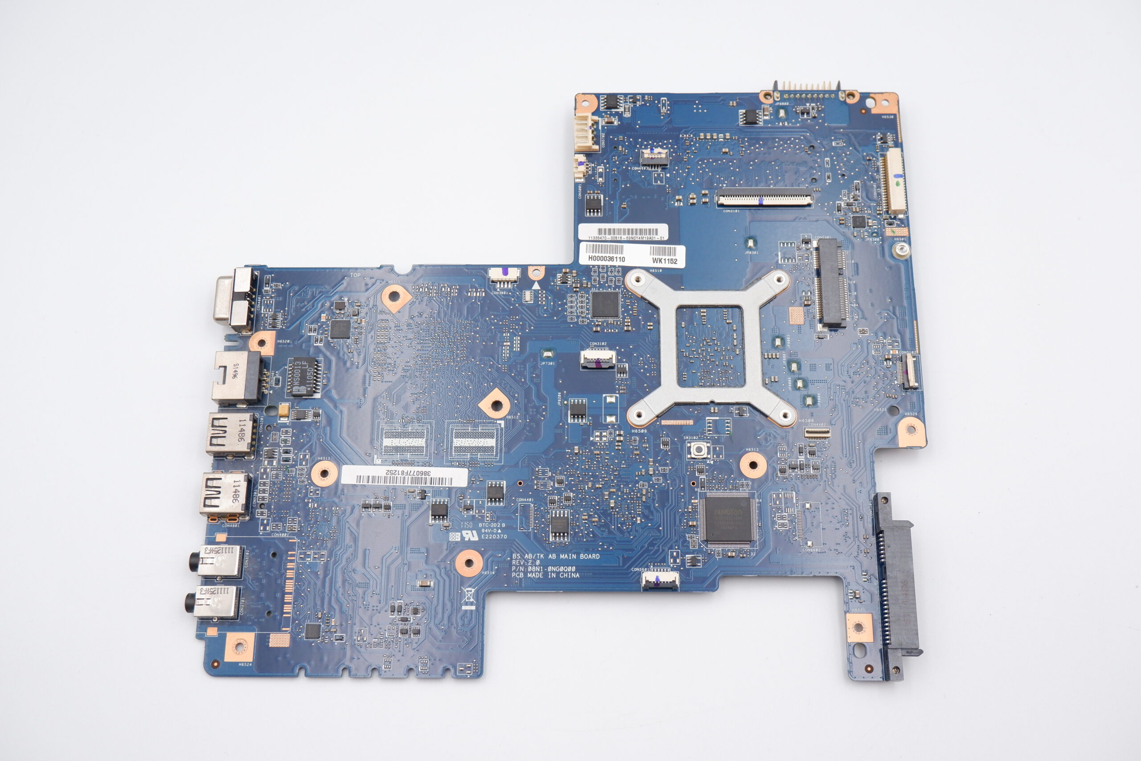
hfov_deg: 50.7
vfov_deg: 35.1
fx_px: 1204
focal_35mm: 38
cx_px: 570
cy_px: 380
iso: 800
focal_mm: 25.6
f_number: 6.4
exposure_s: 1/240
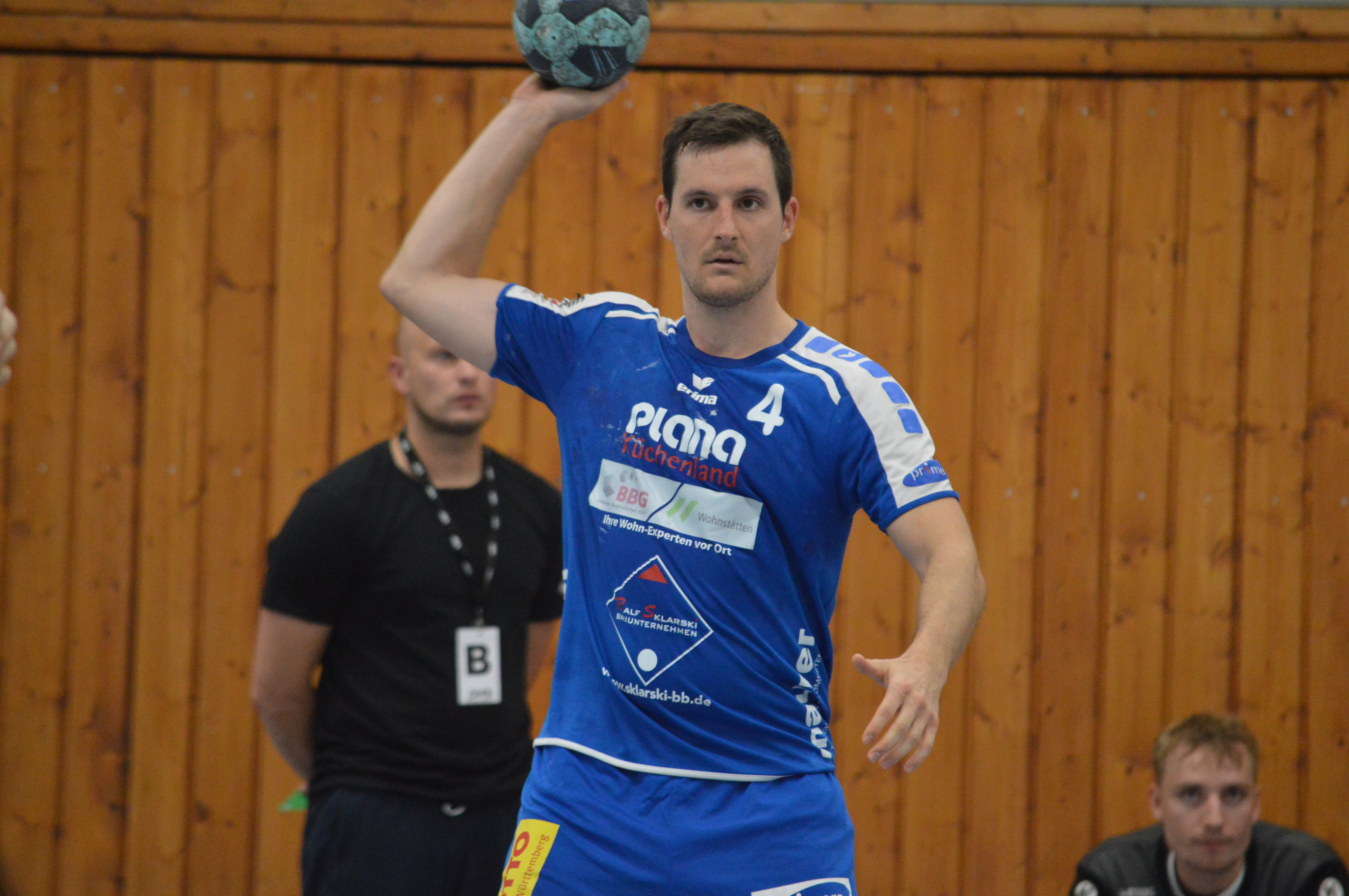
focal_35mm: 405
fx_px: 15163
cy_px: 448
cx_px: 674
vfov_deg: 3.4
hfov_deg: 5.1
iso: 3200
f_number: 5.6
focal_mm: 270
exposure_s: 1/250
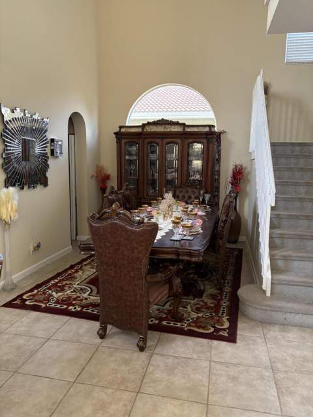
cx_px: 156
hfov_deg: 53.1
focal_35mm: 26
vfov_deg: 67.3
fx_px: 313
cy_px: 208
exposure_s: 1/93
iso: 125
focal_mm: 5.96
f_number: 1.6
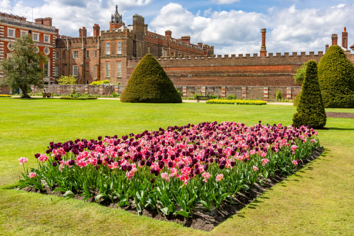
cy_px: 118
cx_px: 177
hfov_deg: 51.3
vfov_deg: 35.5
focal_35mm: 38
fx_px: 369
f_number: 11
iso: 100
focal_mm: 25
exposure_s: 1/320
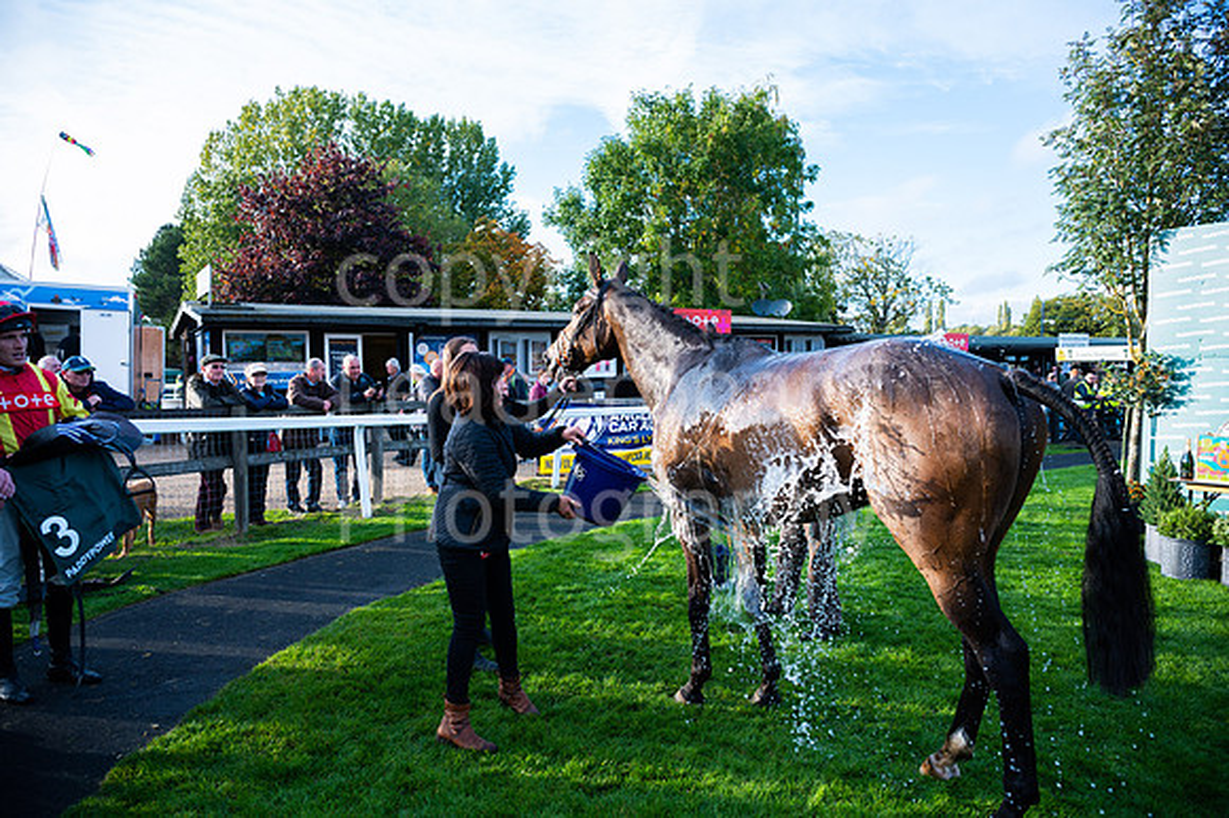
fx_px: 819
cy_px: 409
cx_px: 614
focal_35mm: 24
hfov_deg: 73.8
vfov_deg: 53.1
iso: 500
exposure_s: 1/800
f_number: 4
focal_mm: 24
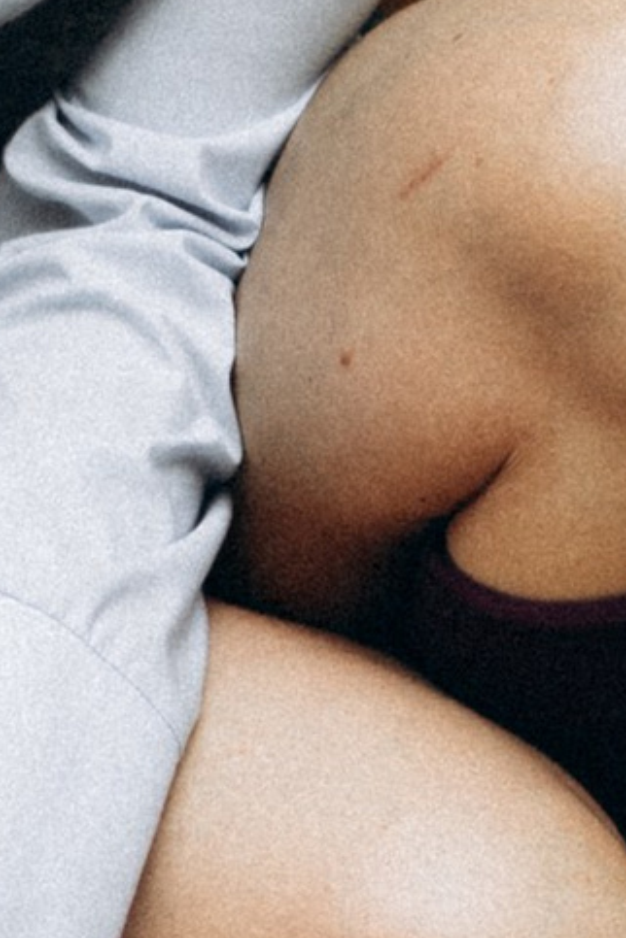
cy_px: -50
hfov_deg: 4.9
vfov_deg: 7.4
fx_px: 7251
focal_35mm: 278
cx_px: -247
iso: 200
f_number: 1.4
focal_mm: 35
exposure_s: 1/500
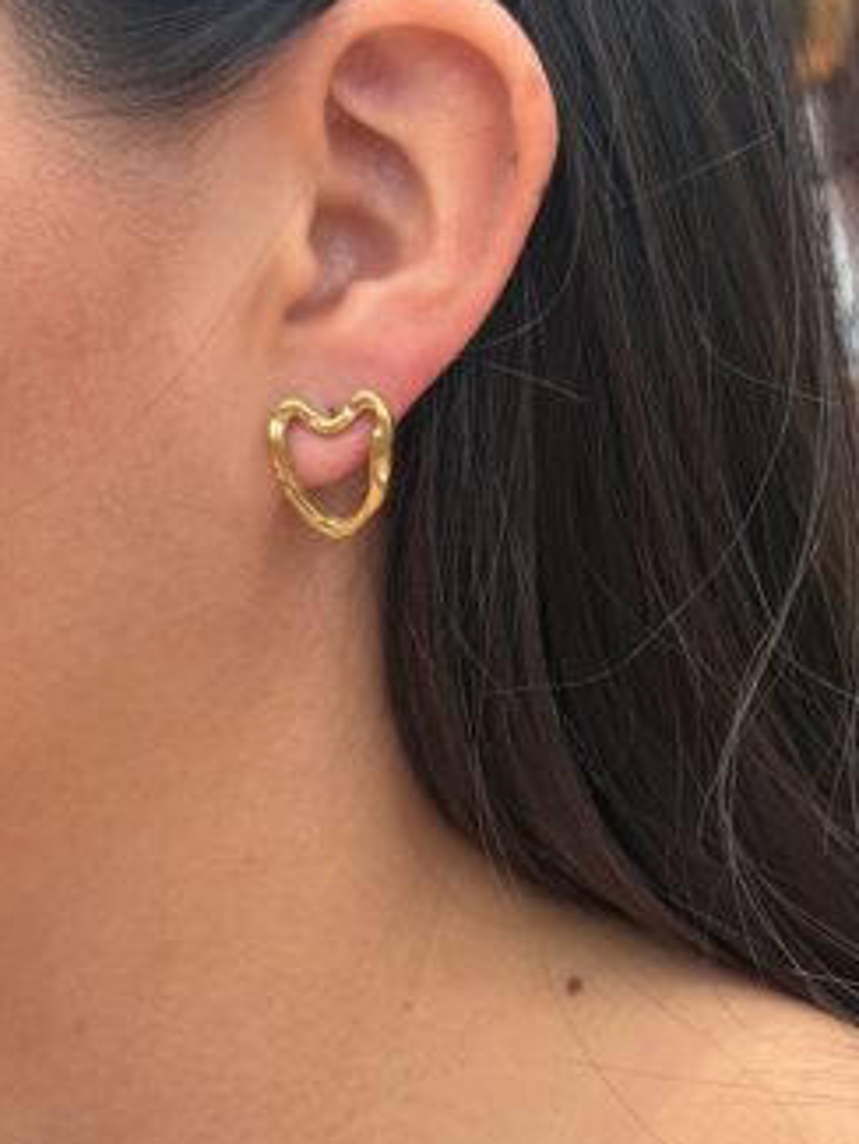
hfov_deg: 24.8
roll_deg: -0.9
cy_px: 461
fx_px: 1951
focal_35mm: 59
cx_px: 345
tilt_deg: -3.3
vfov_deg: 32.6
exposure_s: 1/1203
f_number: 1.78
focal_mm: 6.76
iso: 80
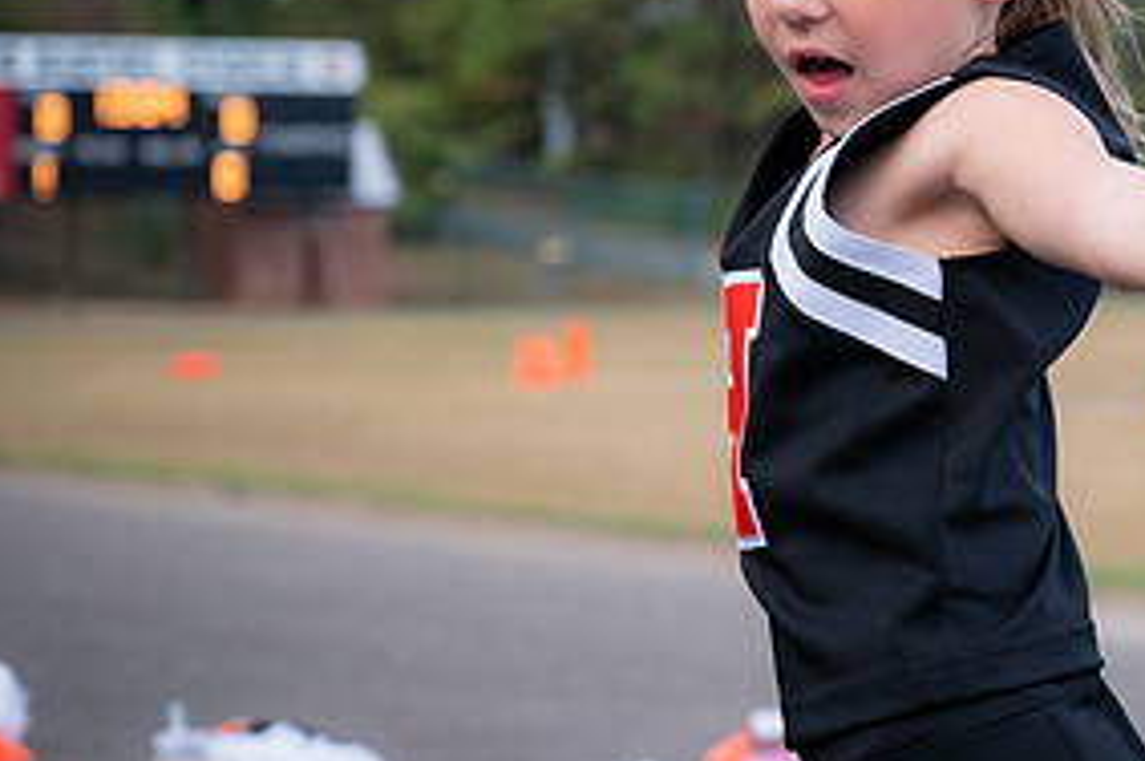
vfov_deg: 11.4
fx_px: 3780
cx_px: 1007
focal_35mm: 119
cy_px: 73
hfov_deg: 17.0
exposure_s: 1/640
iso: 640
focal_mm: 58
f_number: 4
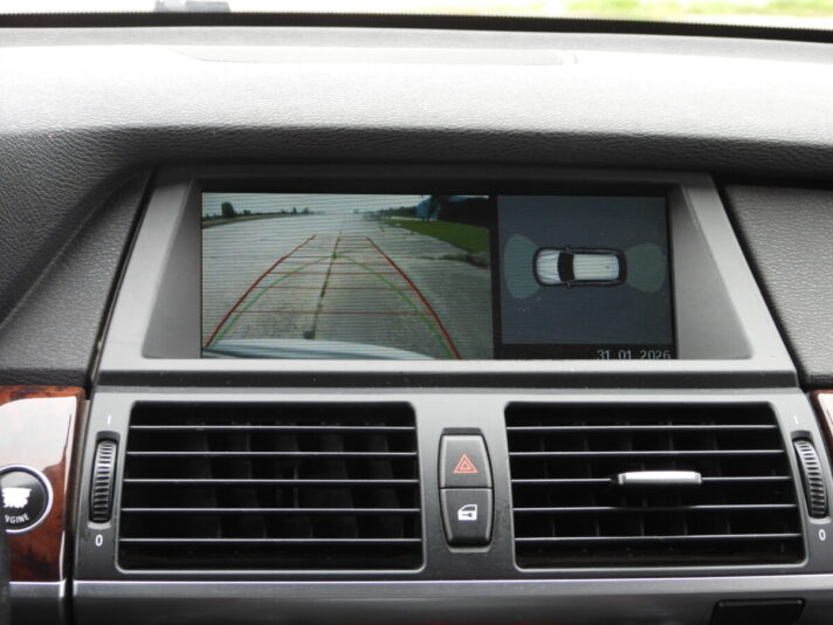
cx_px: 416
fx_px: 2190
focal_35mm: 91
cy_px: 312
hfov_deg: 21.5
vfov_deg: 16.2
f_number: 3.5
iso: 250
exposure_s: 1/60
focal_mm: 16.3
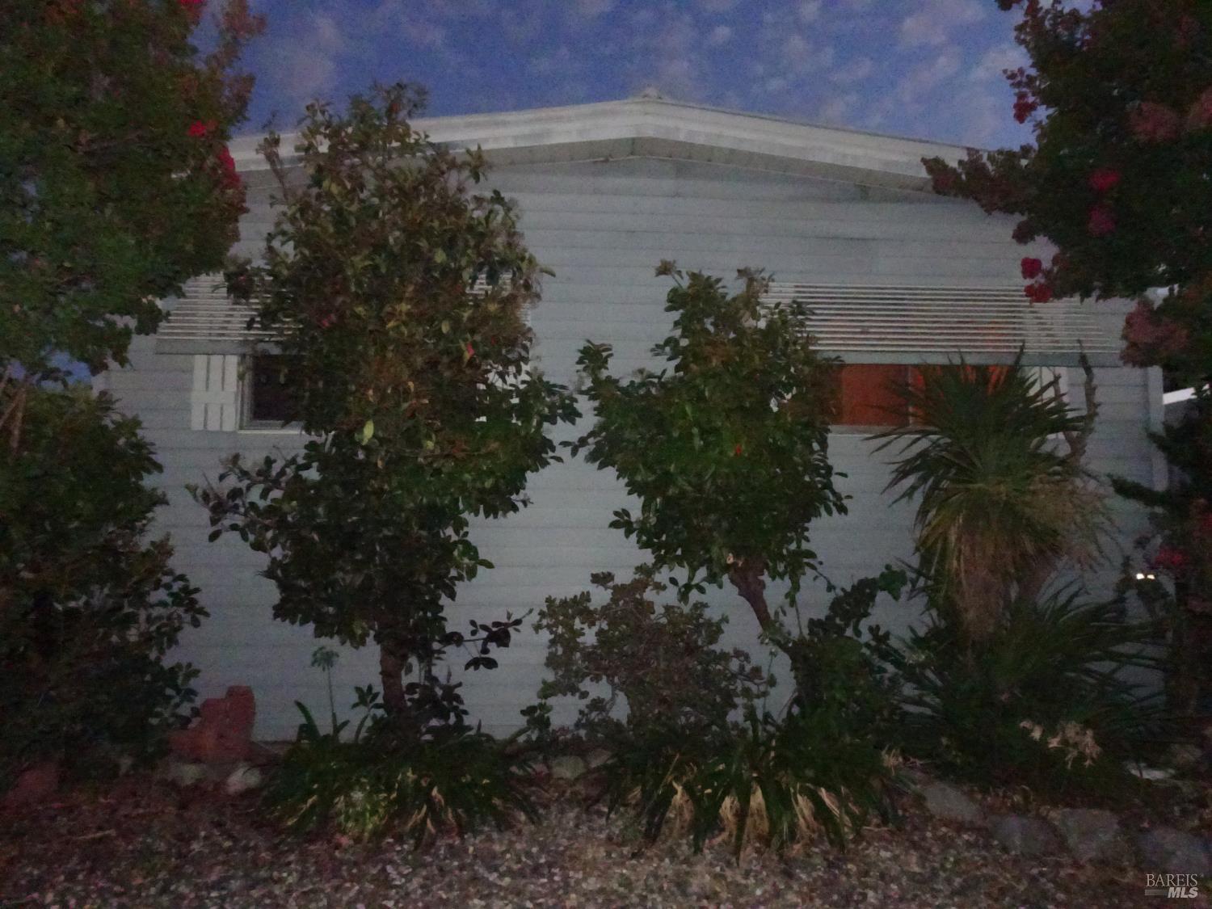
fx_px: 840
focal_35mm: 24
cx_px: 606
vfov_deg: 56.8
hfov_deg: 71.6
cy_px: 454
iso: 3200
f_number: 3.5
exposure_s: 1/30
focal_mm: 4.1
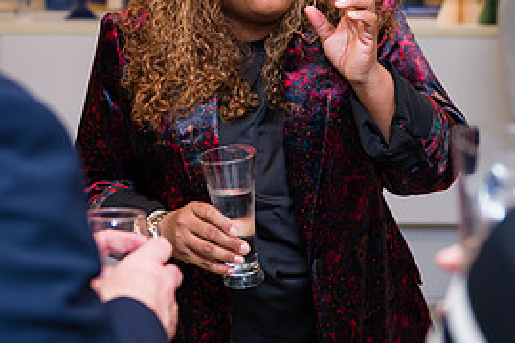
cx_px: 274
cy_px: 17
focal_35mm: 82
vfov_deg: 16.4
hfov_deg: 24.8
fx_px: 1172
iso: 400
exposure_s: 1/200
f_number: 3.2
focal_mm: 38
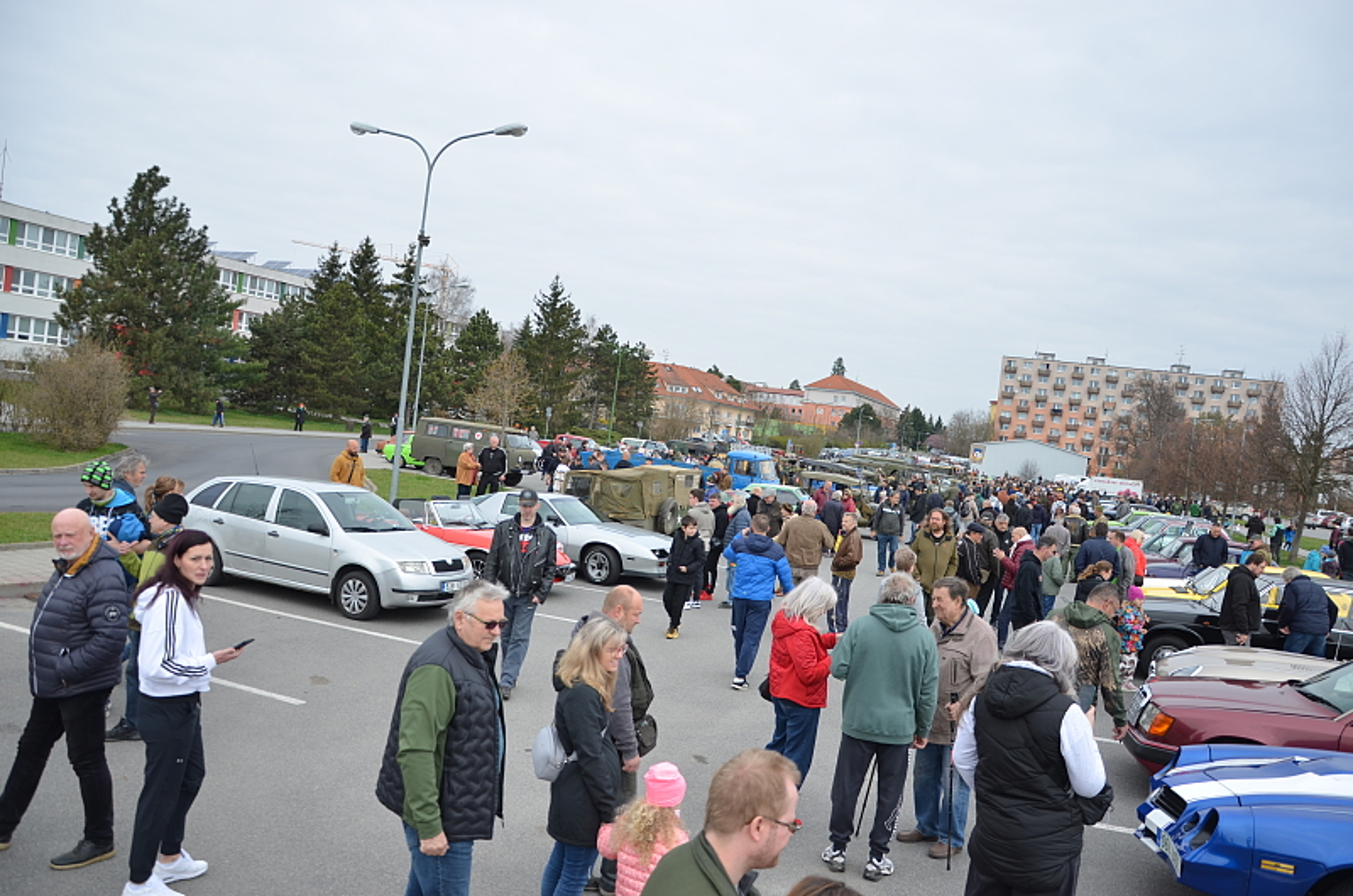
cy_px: 448
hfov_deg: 67.5
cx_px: 676
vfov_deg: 47.7
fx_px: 1013
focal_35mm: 27
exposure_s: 1/500
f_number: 3.5
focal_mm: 18
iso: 100
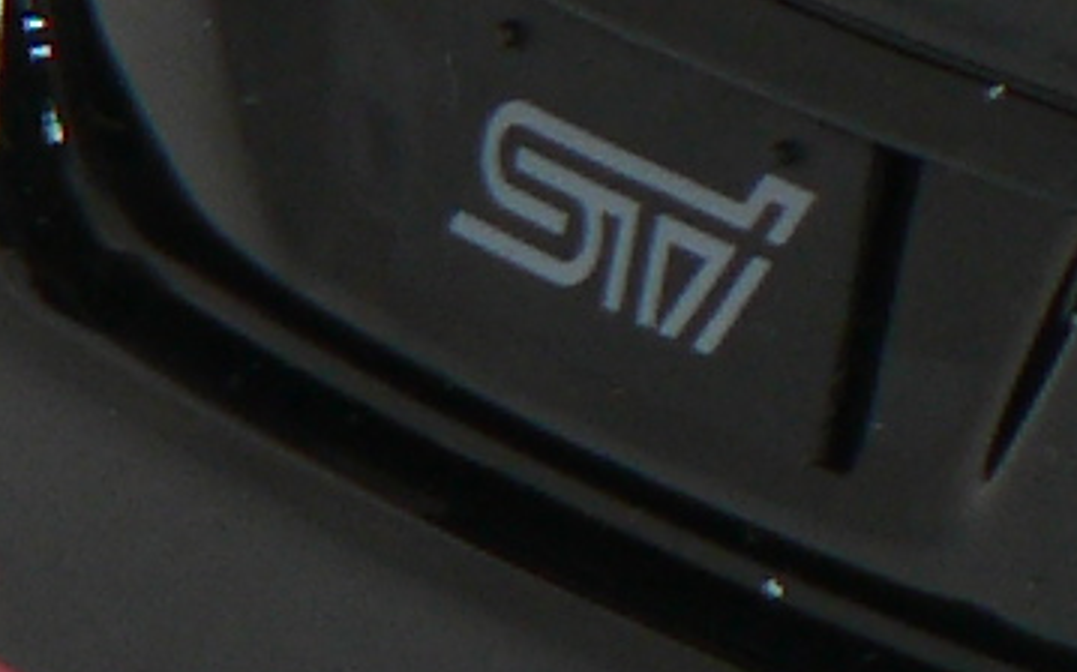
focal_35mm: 688
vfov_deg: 1.9
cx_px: 3294
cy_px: -225
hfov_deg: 3.0
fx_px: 20185
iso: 80
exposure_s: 1/60
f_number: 3.2
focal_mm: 15.2
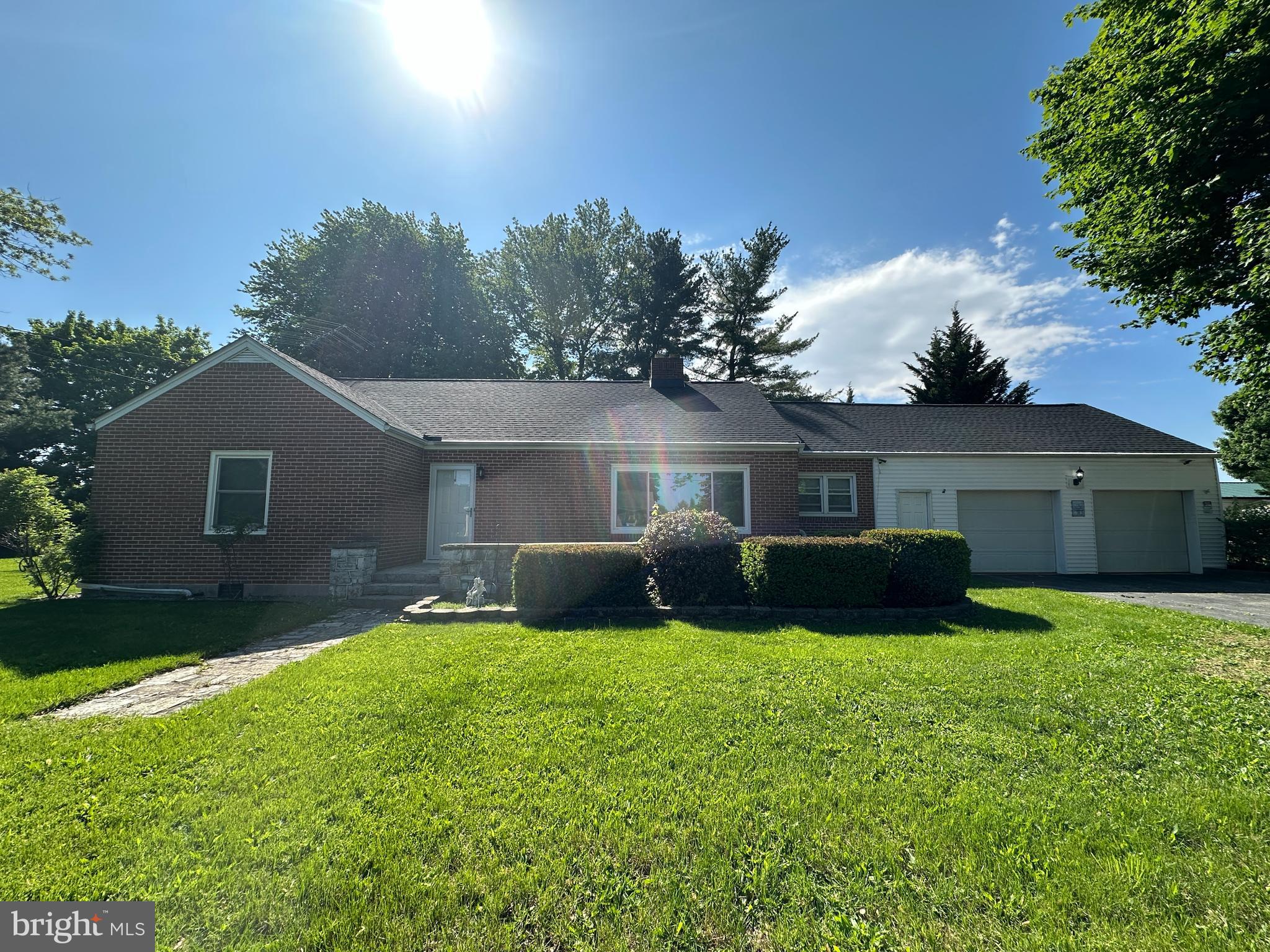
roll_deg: +0.0
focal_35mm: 14
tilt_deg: +5.9
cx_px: 635
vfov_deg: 85.7
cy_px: 476
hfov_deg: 102.1
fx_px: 514
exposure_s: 1/972
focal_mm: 2.22
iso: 40
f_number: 2.2
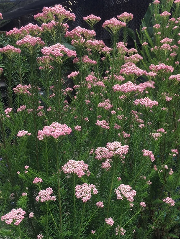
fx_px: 263
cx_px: 101
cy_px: 145
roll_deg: +0.0
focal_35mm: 38
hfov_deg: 37.7
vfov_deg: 48.6
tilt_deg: -10.9
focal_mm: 4.15
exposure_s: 1/785
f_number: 2.2
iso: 25
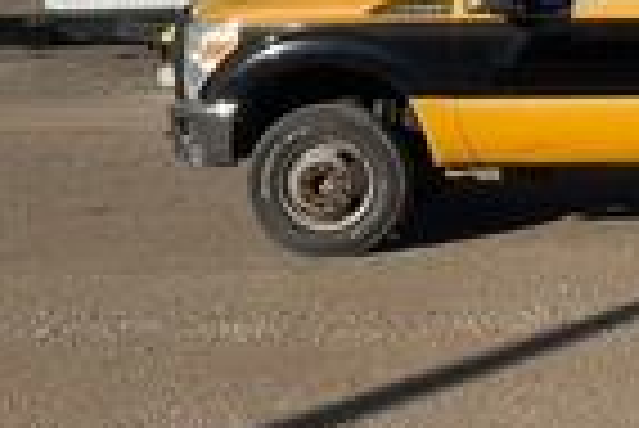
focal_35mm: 85
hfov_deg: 21.3
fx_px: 1510
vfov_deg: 15.9
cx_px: 860
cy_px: 50
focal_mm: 3
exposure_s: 1/2058
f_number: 1.8
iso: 25
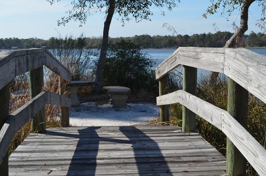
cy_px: 88
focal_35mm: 60
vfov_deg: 22.5
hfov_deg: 33.5
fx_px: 443
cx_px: 133
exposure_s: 1/250
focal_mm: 40
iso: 100
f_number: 8
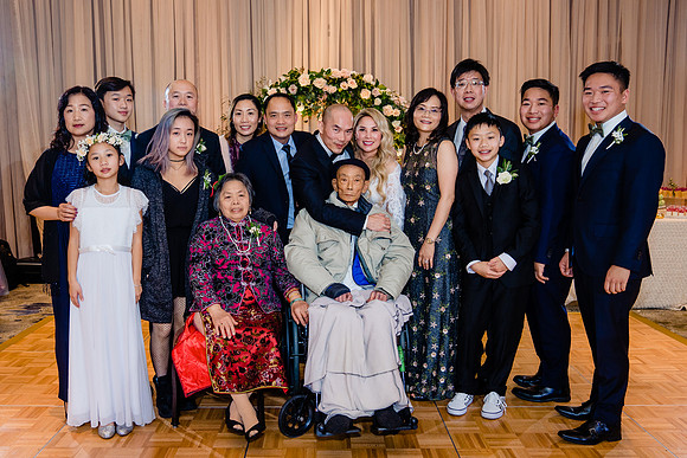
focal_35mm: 32
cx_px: 312
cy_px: 222
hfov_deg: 57.9
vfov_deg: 40.6
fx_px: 619
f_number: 4
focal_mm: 28
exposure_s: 1/160
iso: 1000
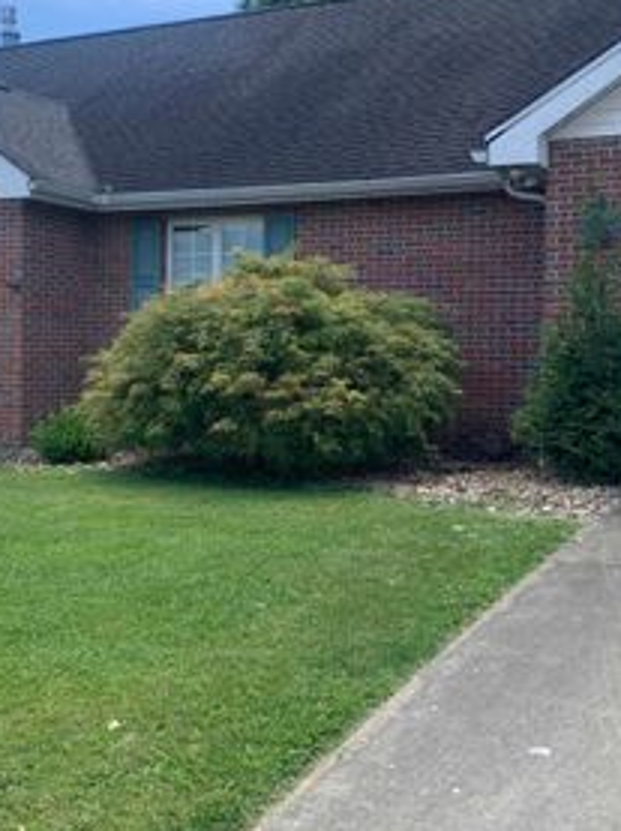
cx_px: 300
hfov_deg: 30.8
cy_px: 346
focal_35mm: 47
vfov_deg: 40.4
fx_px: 1127
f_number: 1.8
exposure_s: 1/928
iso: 25
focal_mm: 4.25
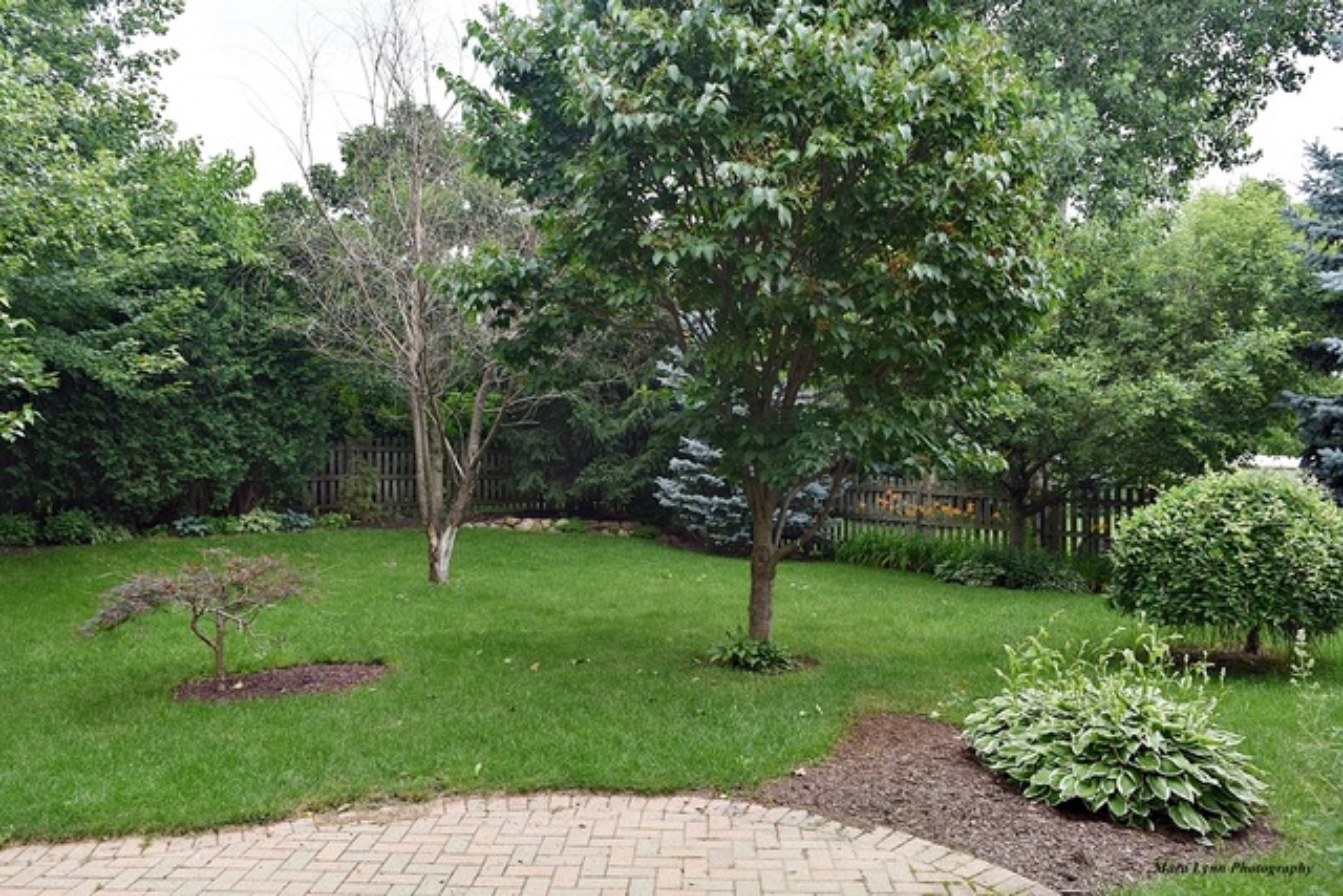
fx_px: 1007
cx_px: 672
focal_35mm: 27
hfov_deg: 67.4
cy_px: 448
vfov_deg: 48.0
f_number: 6.3
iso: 100
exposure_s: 1/160
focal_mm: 18
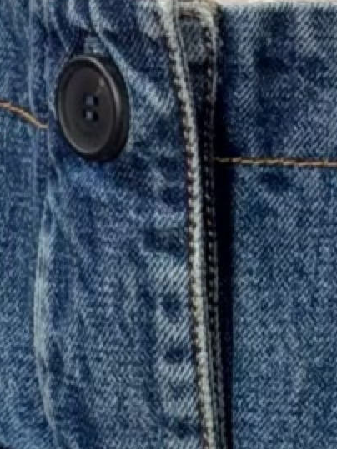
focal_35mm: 139
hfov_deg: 10.6
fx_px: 1805
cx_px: 96
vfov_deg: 11.1
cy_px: -735
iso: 125
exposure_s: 1/60
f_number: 1.5
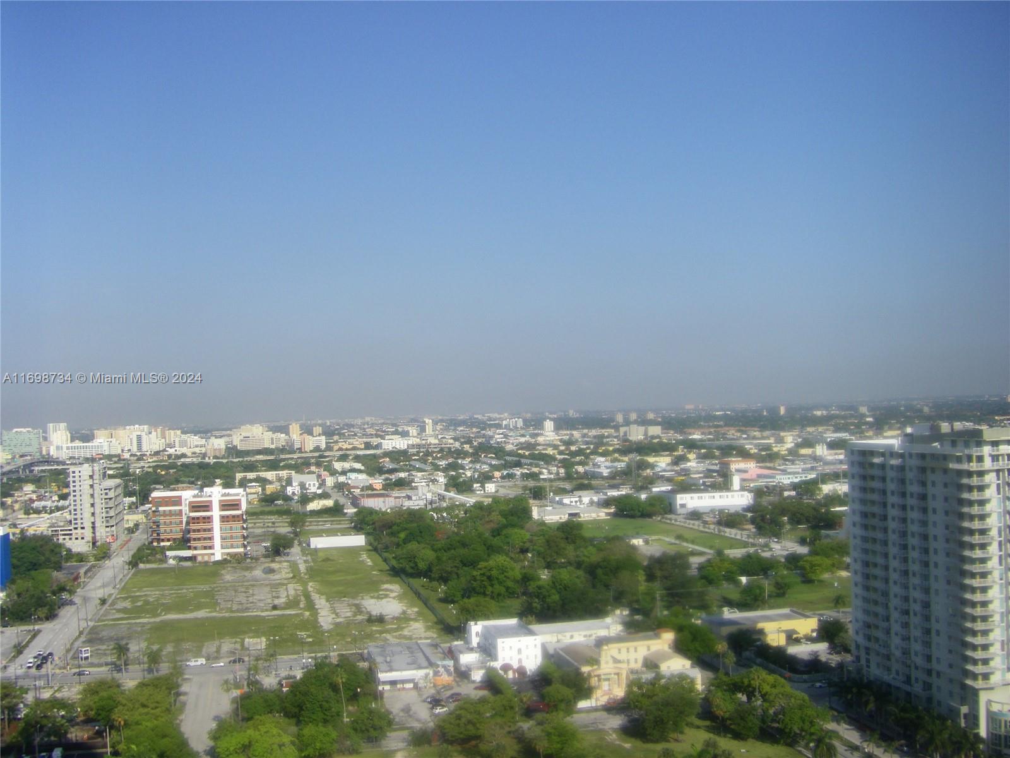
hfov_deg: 49.0
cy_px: 379
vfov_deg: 37.7
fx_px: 1109
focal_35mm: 38
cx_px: 505
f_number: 7
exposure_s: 1/320
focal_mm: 6.3
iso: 80
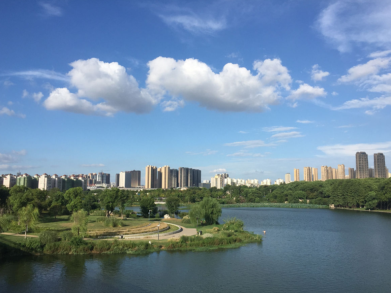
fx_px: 339
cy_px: 150
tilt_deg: +7.6
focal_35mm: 30
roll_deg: -1.5
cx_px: 196
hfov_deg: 60.0
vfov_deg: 46.8
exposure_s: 1/2326
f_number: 2.2
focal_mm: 4.15
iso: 32
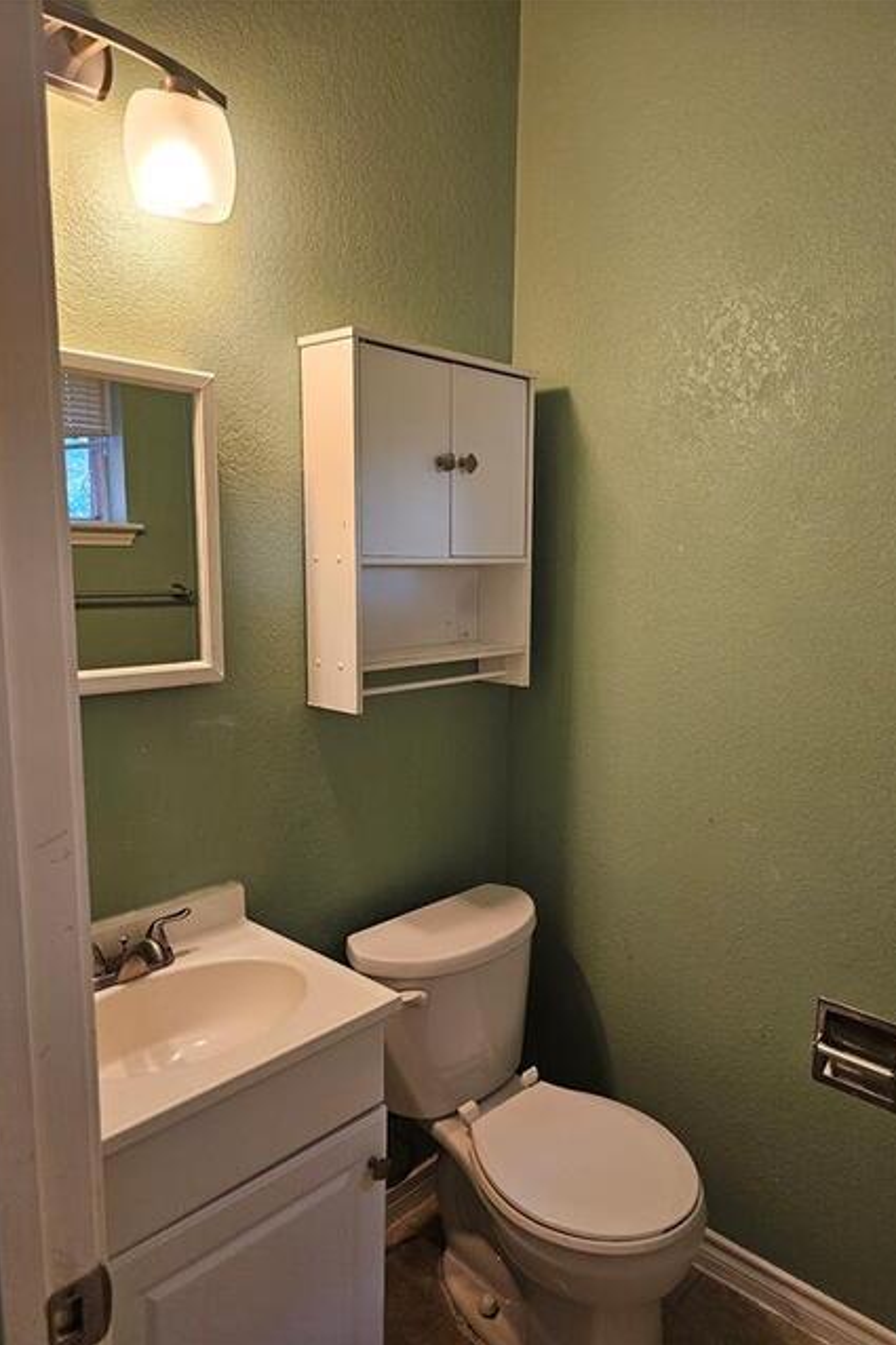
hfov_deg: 53.0
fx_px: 896
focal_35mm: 24
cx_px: 489
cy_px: 672
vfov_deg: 73.8
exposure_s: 1/120
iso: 500
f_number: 1.7
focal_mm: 6.3
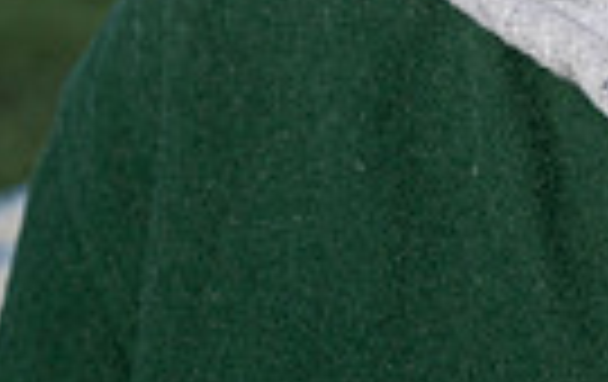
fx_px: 2175
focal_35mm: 131
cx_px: 820
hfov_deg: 15.1
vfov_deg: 9.2
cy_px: -456
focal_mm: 30
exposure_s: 1/2000
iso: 250
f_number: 4
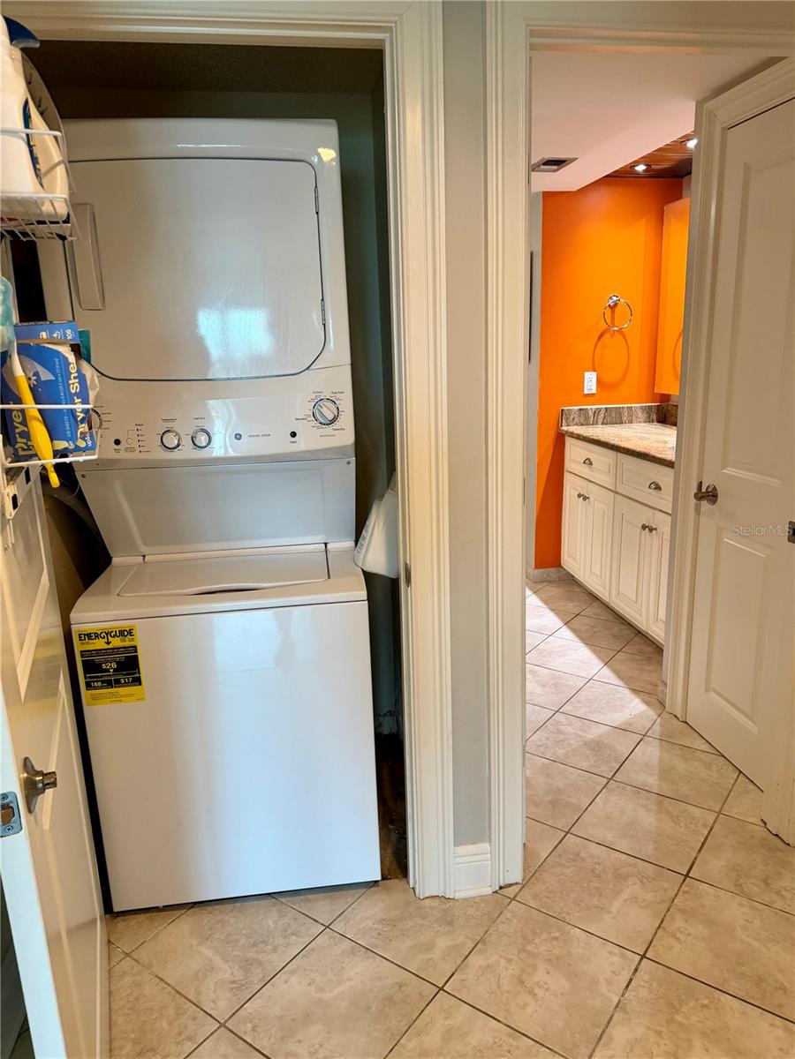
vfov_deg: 71.6
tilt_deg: -11.2
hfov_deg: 56.8
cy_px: 530
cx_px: 398
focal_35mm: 24
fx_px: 735
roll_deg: +2.1
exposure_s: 1/120
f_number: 1.78
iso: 200
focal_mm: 6.76
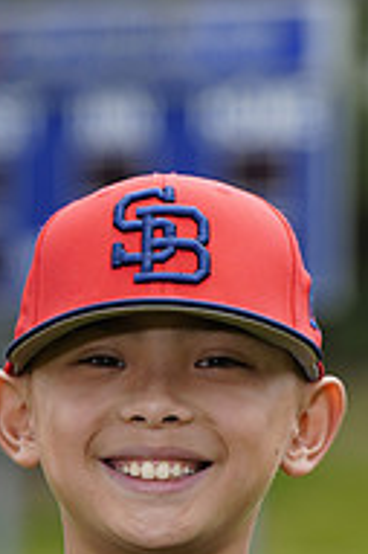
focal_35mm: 608
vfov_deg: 3.4
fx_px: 9339
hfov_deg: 2.3
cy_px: 670
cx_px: 83
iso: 100
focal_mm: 200
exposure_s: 1/250
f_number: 6.3
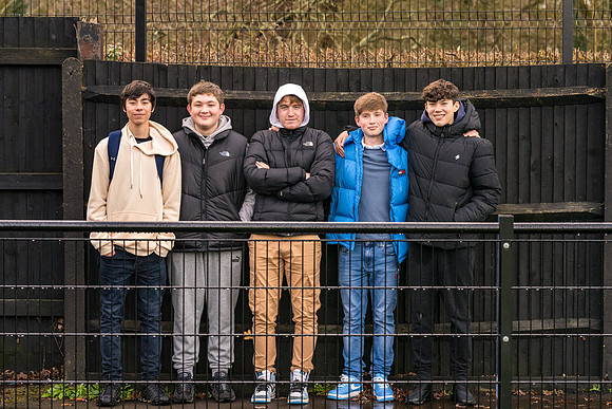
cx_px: 306
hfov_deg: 15.2
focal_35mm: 135
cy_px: 204
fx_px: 2295
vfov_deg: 10.2
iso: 4000
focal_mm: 135
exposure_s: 1/800
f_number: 6.3
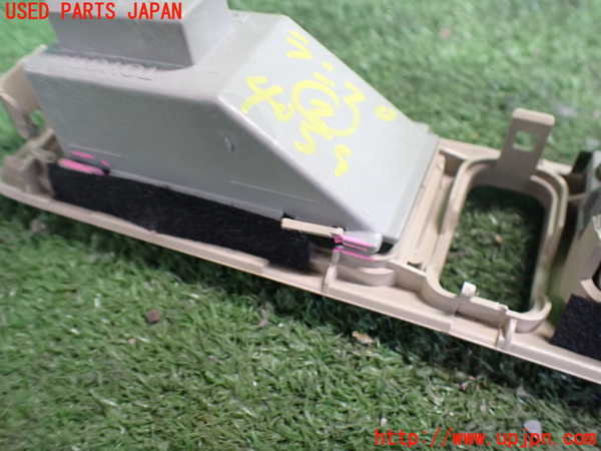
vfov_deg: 46.8
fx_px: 521
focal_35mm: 30
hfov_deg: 60.0
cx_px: 300
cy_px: 226
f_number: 2.3
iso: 800
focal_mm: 5.4
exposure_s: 1/30
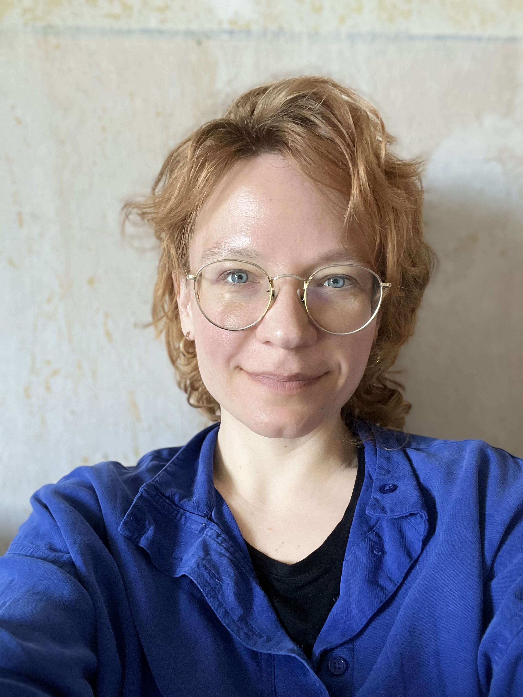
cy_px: 348
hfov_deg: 46.8
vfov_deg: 60.0
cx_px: 262
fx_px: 604
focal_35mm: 30
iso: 320
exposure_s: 1/44
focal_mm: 2.71
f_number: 2.2
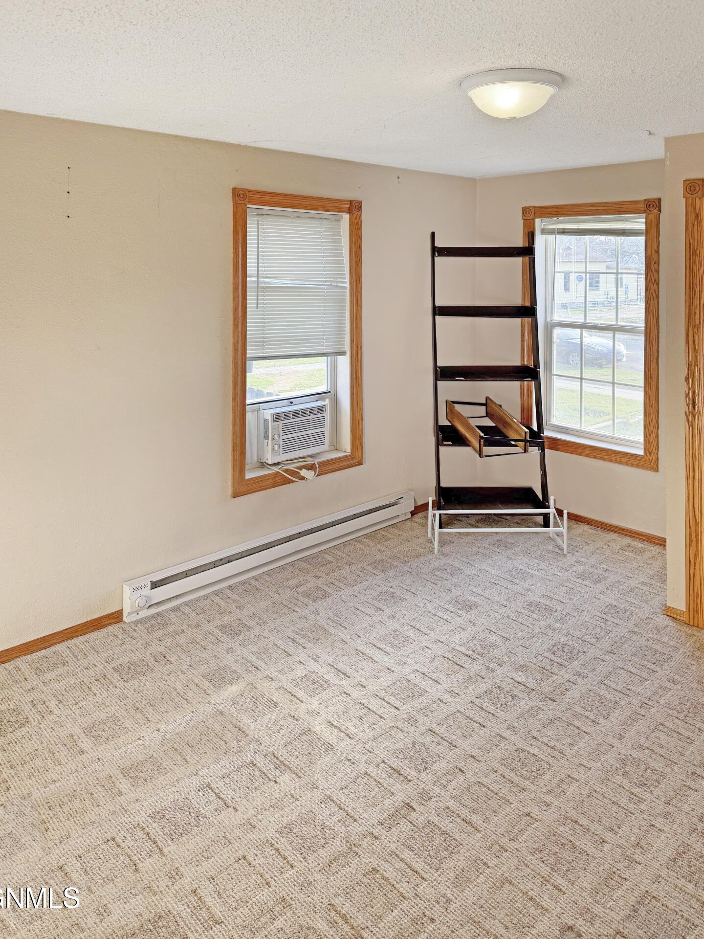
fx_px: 678
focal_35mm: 25
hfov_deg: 54.9
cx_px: 348
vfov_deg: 69.4
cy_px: 454
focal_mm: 6.76
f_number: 1.78
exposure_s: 1/153
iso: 100
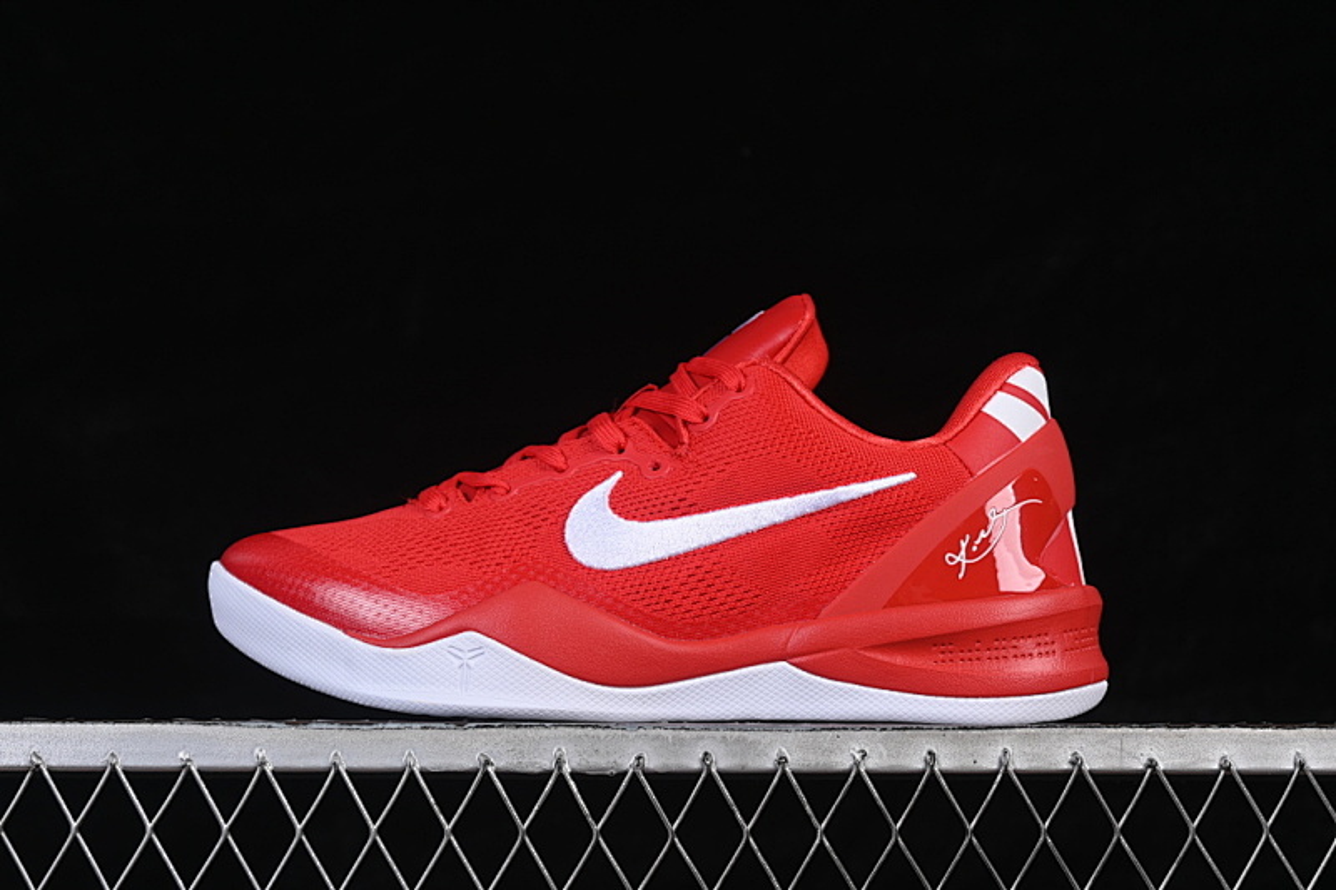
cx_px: 668
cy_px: 445
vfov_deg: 18.2
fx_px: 2783
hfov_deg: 27.0
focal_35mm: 75
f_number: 8
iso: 160
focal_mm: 50
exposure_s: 1/80
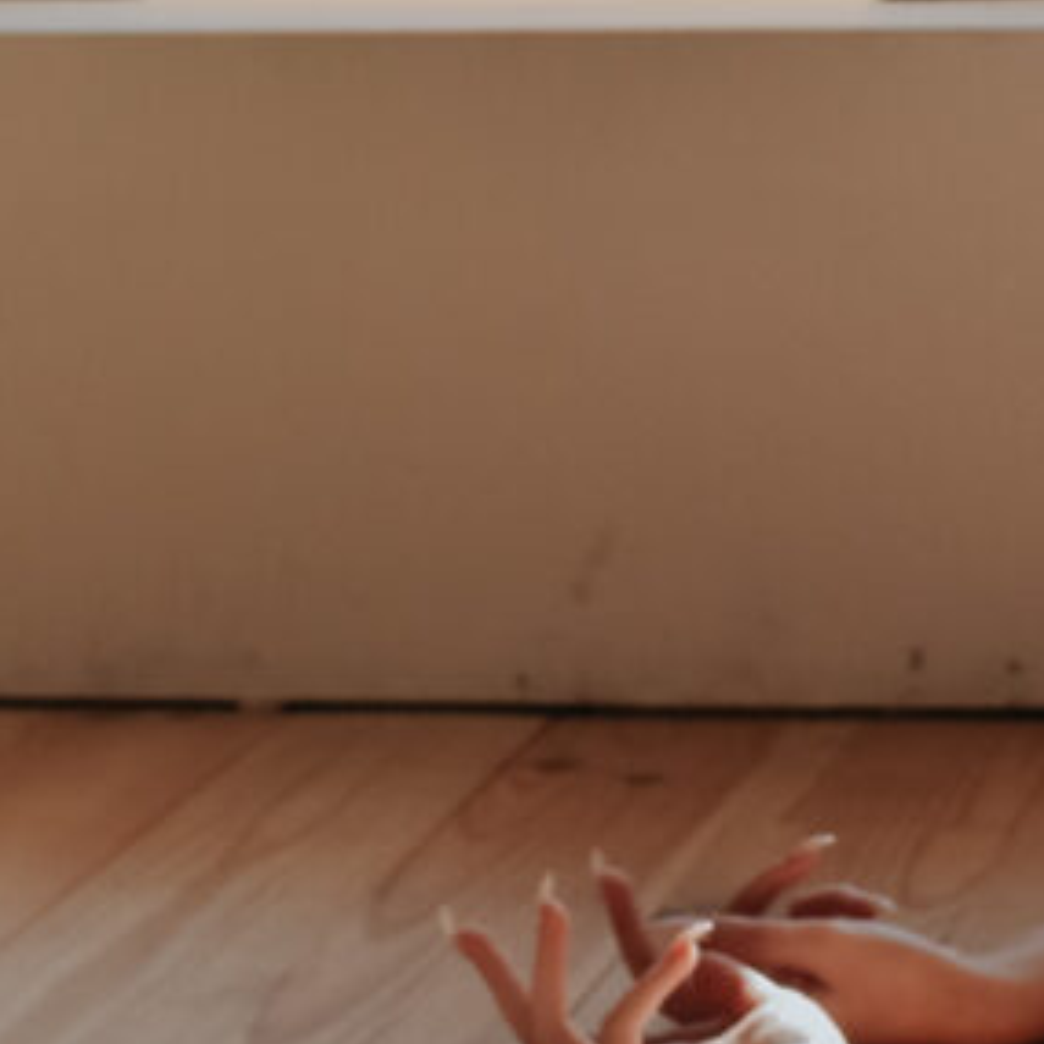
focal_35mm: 161
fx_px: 5477
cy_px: 368
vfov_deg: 10.9
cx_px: 1806
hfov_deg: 10.3
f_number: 4.5
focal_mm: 35
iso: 400
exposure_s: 1/1250
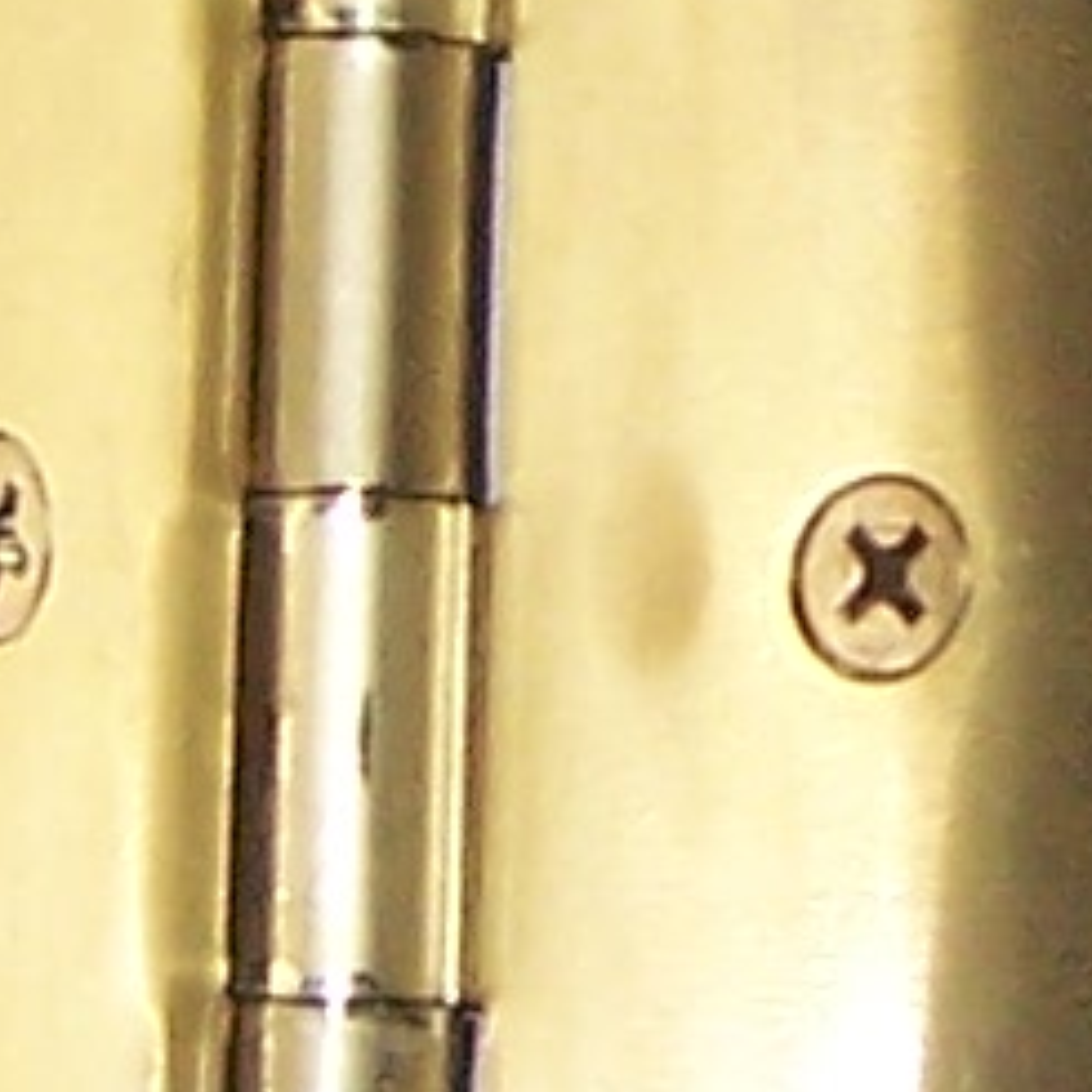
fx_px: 9779
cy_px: -958
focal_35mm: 274
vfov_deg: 6.2
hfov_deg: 6.3
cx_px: 1551
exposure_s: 1/60
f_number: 2.8
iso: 140
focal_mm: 5.5
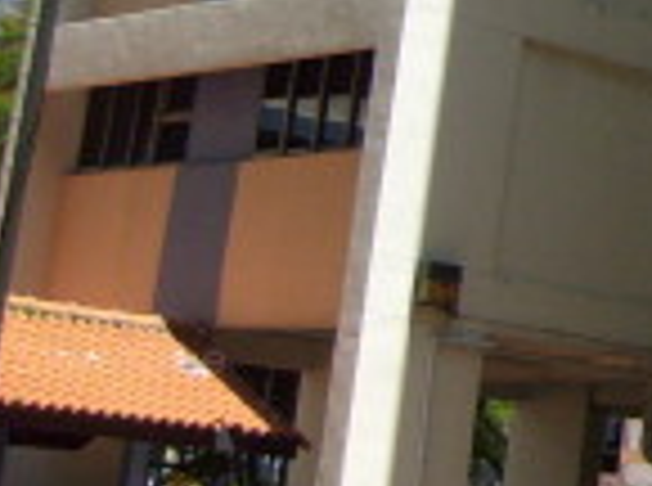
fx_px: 2499
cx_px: 1201
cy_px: -86
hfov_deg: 13.3
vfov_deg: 10.9
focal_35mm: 133
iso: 80
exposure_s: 1/180
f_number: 7.1
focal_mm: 5.8
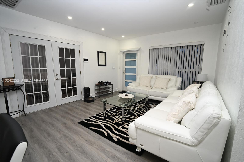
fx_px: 108
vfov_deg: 73.7
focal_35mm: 16
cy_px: 81
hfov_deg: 96.7
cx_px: 122
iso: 1000
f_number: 8
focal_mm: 16
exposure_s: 1/60
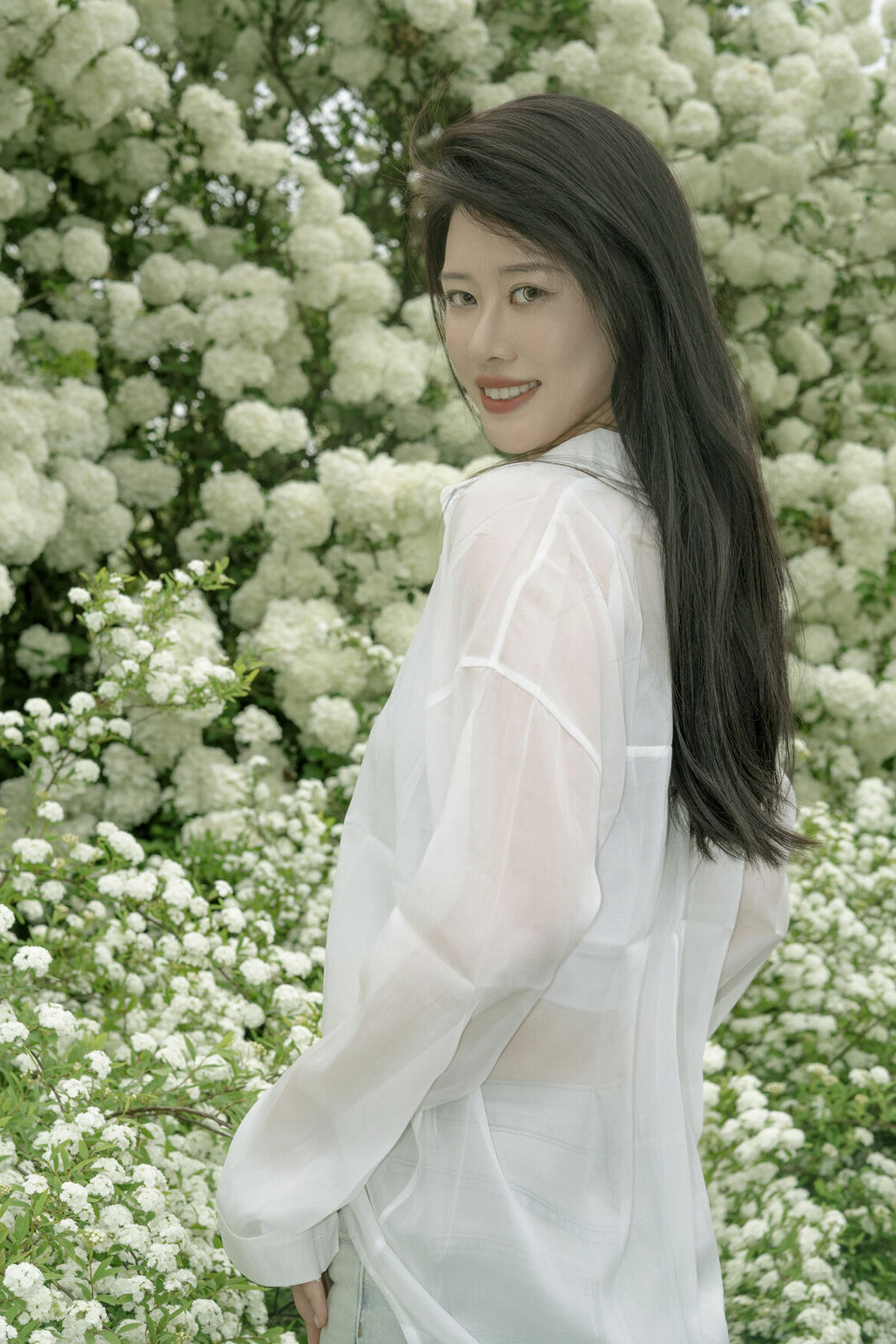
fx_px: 1904
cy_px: 673
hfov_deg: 26.5
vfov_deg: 38.9
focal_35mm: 51
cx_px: 448
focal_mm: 50
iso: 250
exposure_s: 1/125
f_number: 7.1
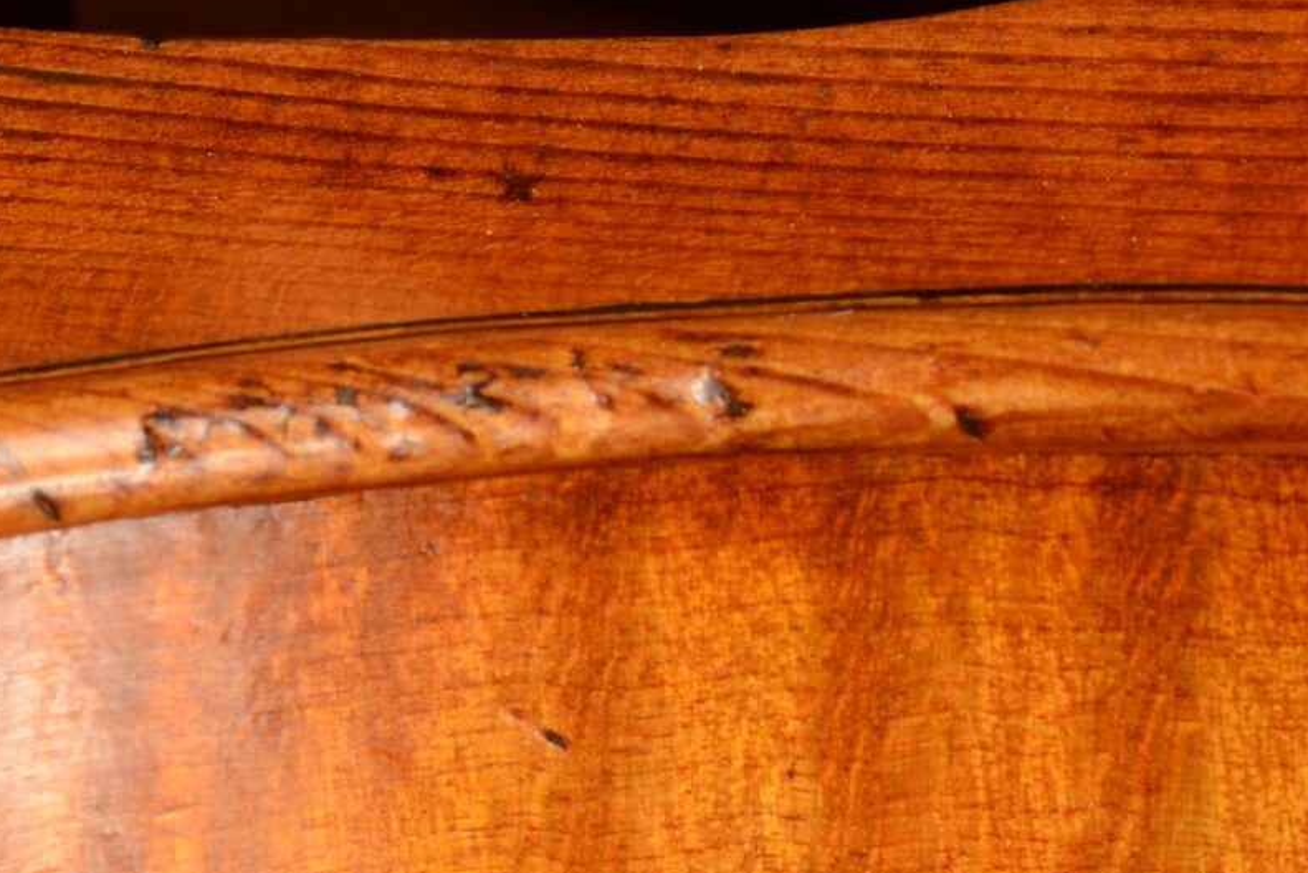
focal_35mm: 340
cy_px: -70
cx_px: 69
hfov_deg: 6.0
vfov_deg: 4.0
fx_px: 12357
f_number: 22
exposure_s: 1/1.3
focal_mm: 105
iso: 100
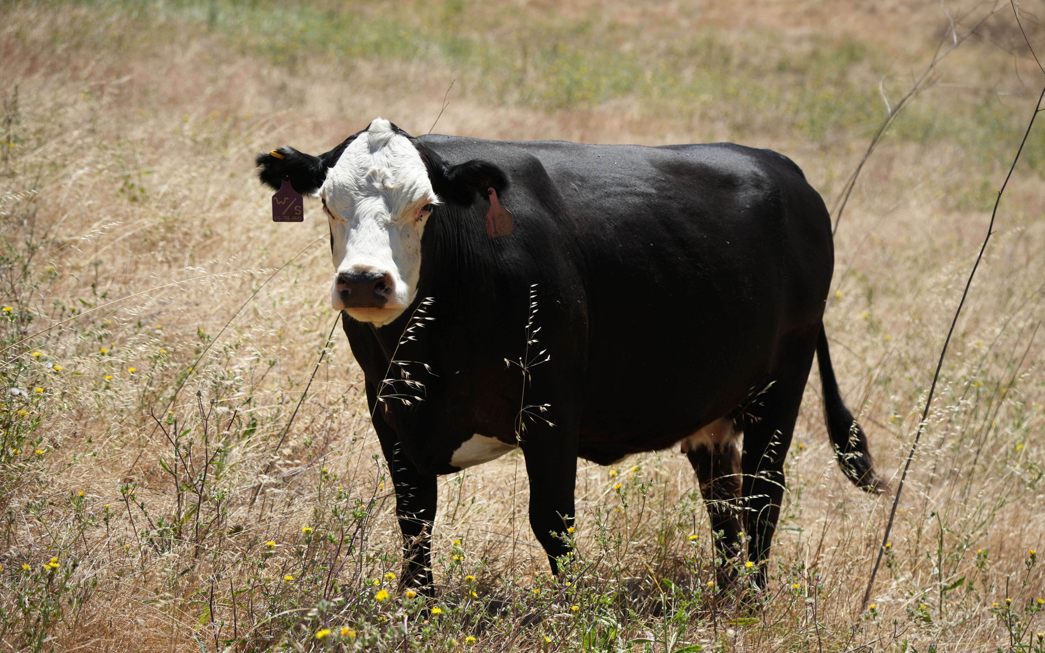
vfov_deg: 9.5
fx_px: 3930
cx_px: 523
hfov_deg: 15.1
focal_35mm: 138
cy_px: 348
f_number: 5.6
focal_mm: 135
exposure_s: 1/1000
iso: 320
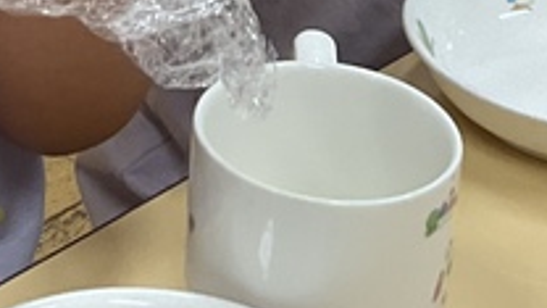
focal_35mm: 152
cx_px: 150
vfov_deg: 7.1
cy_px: -634
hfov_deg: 14.1
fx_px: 2205
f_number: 1.8
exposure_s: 1/60
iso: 80
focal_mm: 3
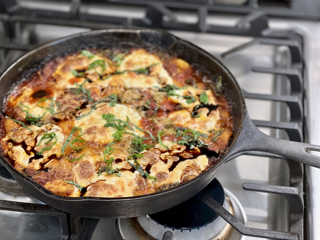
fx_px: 712
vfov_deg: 19.1
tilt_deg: -42.1
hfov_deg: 25.3
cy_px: 120
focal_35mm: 77
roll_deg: -0.4
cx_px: 160
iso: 320
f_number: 2.8
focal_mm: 9
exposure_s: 1/30
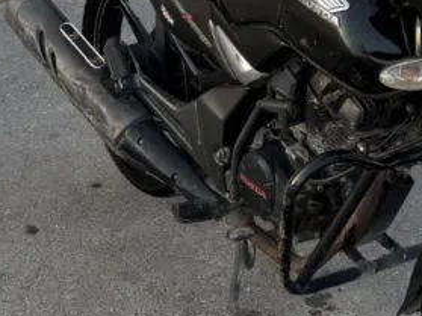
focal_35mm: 55
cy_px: -39
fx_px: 670
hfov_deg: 34.1
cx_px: 325
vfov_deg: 24.6
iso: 80
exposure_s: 1/494
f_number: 1.78
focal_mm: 6.76
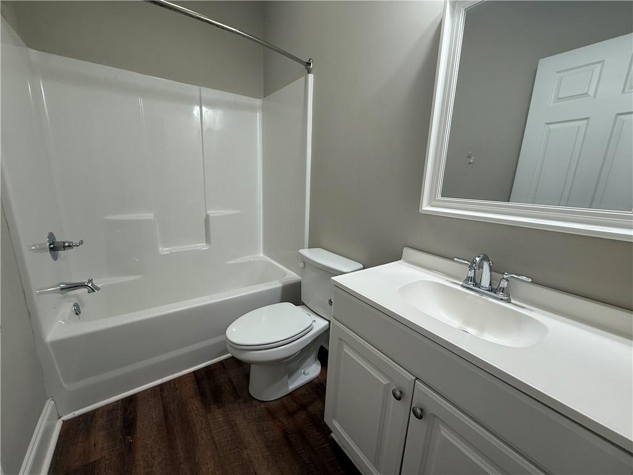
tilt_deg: -12.8
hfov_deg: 102.1
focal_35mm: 14
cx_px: 316
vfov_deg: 85.7
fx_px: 256
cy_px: 238
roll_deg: -1.9
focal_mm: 2.22
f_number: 2.2
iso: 100
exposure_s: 1/120
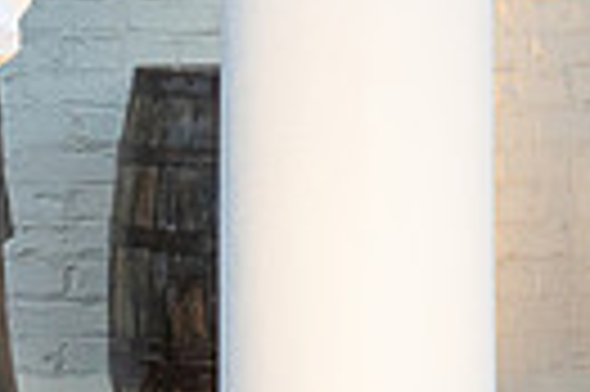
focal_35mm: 346
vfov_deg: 4.0
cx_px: -804
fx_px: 5663
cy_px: 43
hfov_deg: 5.7
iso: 4000
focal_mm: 70
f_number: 4
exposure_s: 1/100
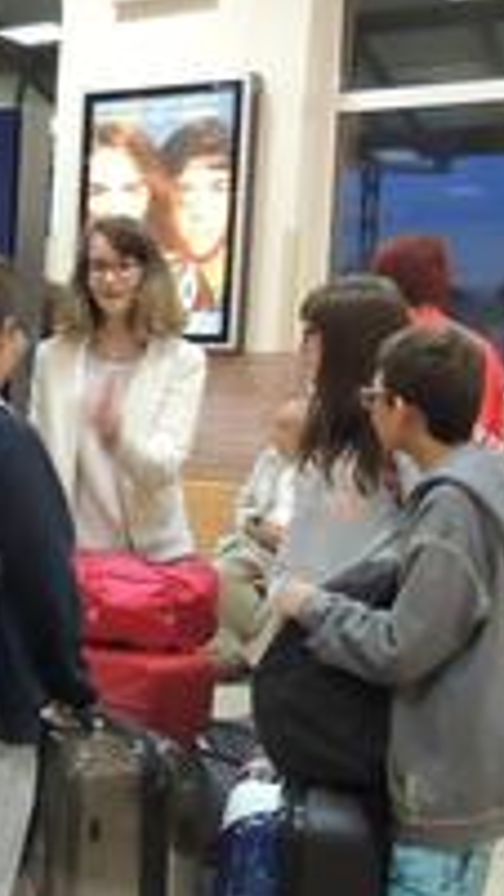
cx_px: -210
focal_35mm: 65
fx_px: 1545
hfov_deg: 17.1
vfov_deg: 32.2
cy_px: 548
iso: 1000
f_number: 3.1
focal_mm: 5.3
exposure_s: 1/15
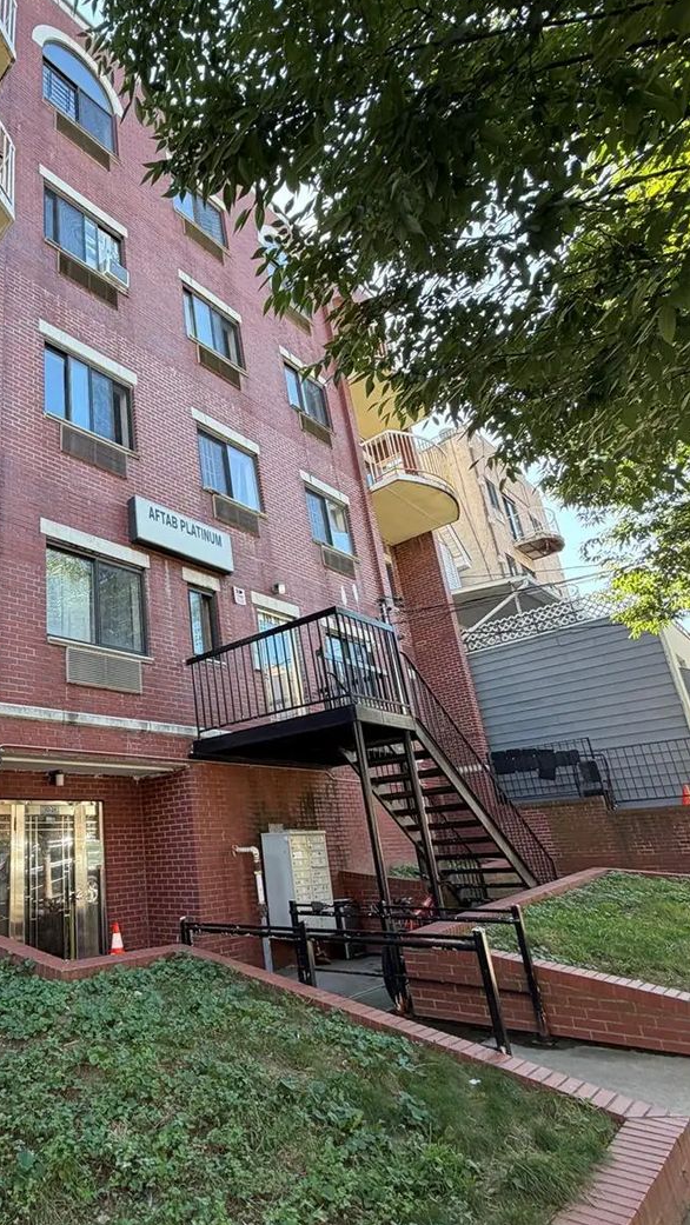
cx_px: 137
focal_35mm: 20
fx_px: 650
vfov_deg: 86.6
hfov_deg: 52.3
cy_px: 638
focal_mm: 2.22
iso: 50
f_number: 2.2
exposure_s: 1/134
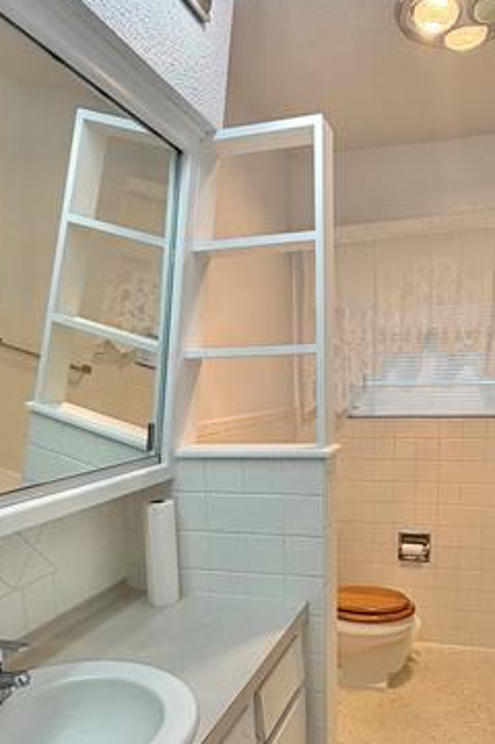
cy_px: 517
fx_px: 641
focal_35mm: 31
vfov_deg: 58.4
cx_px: 283
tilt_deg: -12.3
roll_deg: +1.5
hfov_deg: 42.2
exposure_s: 1/120
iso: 64
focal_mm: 2.22
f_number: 2.2
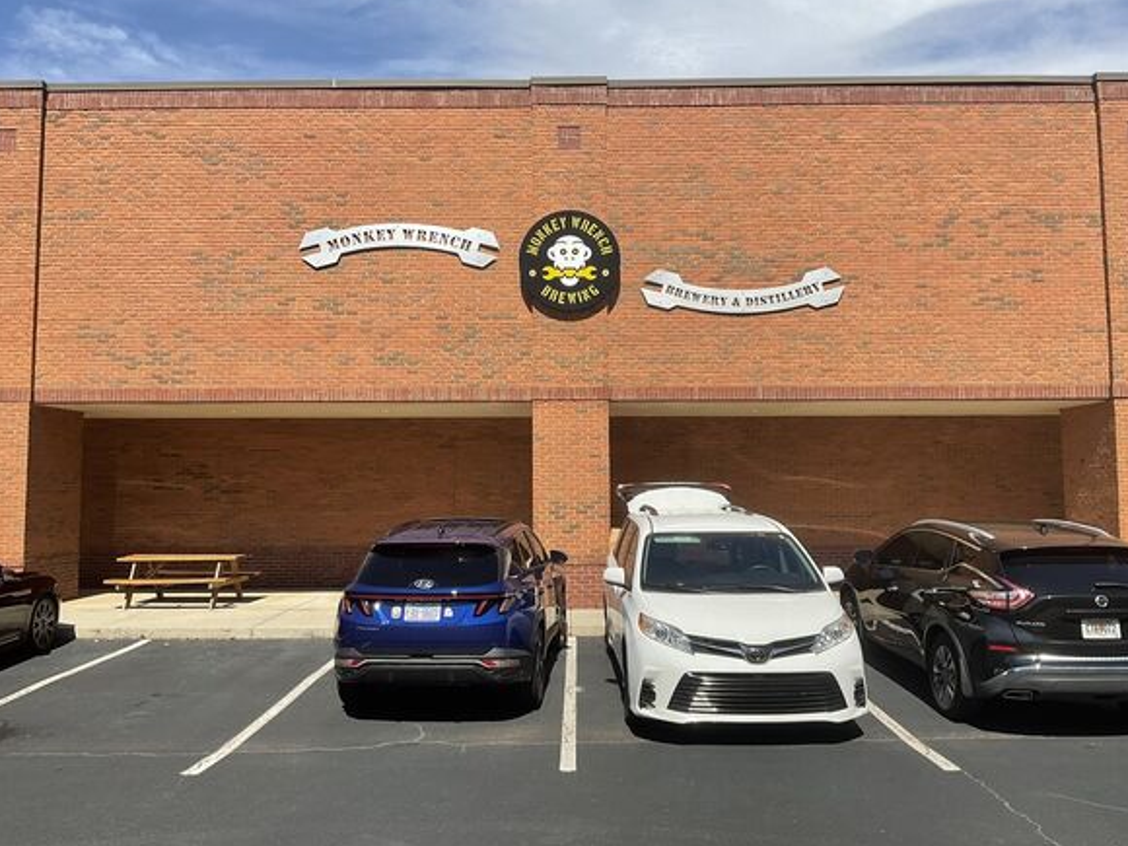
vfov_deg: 46.8
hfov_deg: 60.0
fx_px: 978
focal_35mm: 30
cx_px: 568
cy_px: 414
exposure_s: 1/1984
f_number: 1.8
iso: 20
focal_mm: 3
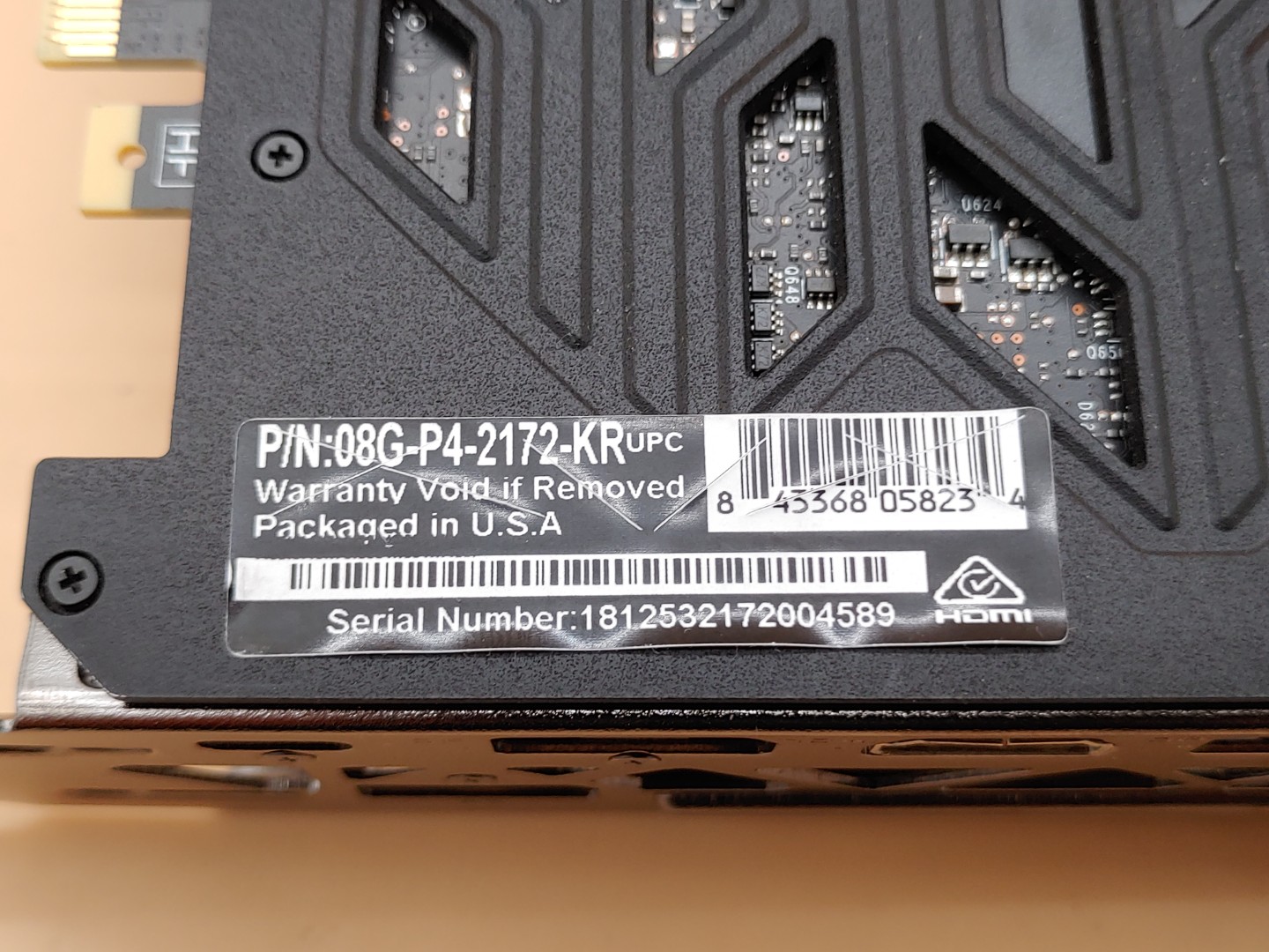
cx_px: 634
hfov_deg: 45.8
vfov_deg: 35.1
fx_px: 1503
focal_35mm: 41
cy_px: 476
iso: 50
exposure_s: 1/80
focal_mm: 4.36
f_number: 1.8
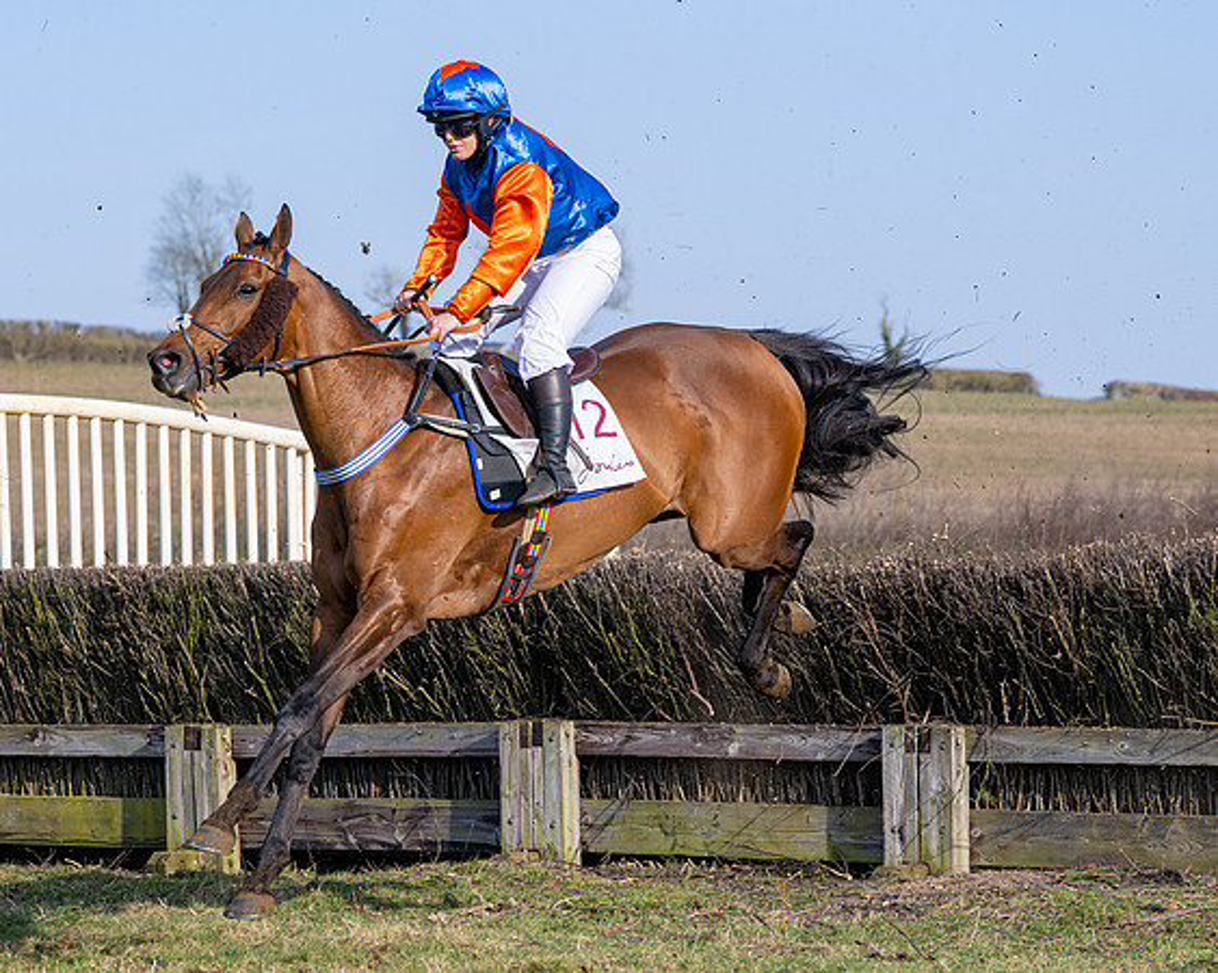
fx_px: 5350
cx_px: 419
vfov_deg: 10.4
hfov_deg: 13.0
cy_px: 569
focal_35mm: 148
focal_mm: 81
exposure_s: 1/2500
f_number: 4
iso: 160
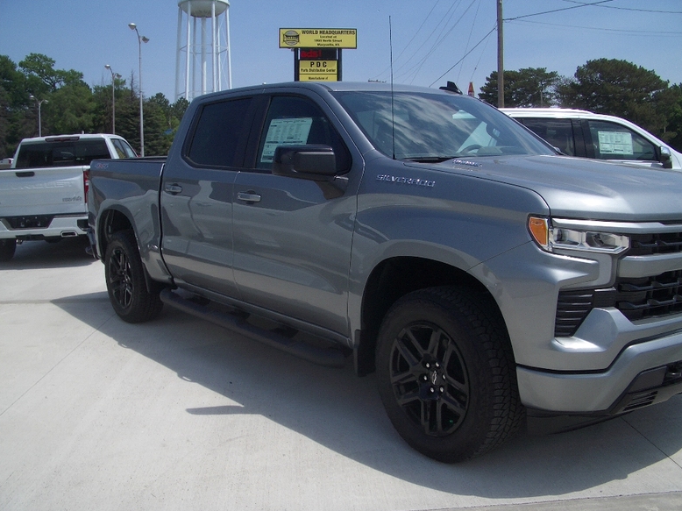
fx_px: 709
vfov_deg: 39.6
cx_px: 350
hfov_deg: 51.4
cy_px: 262
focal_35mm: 36
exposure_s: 1/640
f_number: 4.3
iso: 50
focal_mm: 5.8
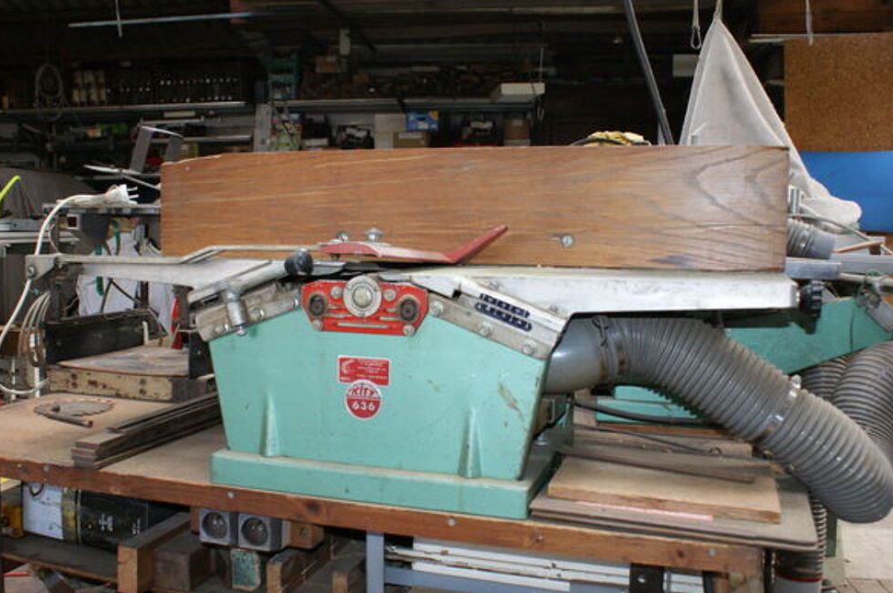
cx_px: 442
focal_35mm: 34
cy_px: 305
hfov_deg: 55.8
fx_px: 842
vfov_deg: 38.8
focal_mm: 22
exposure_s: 1/60
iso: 400
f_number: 5.6
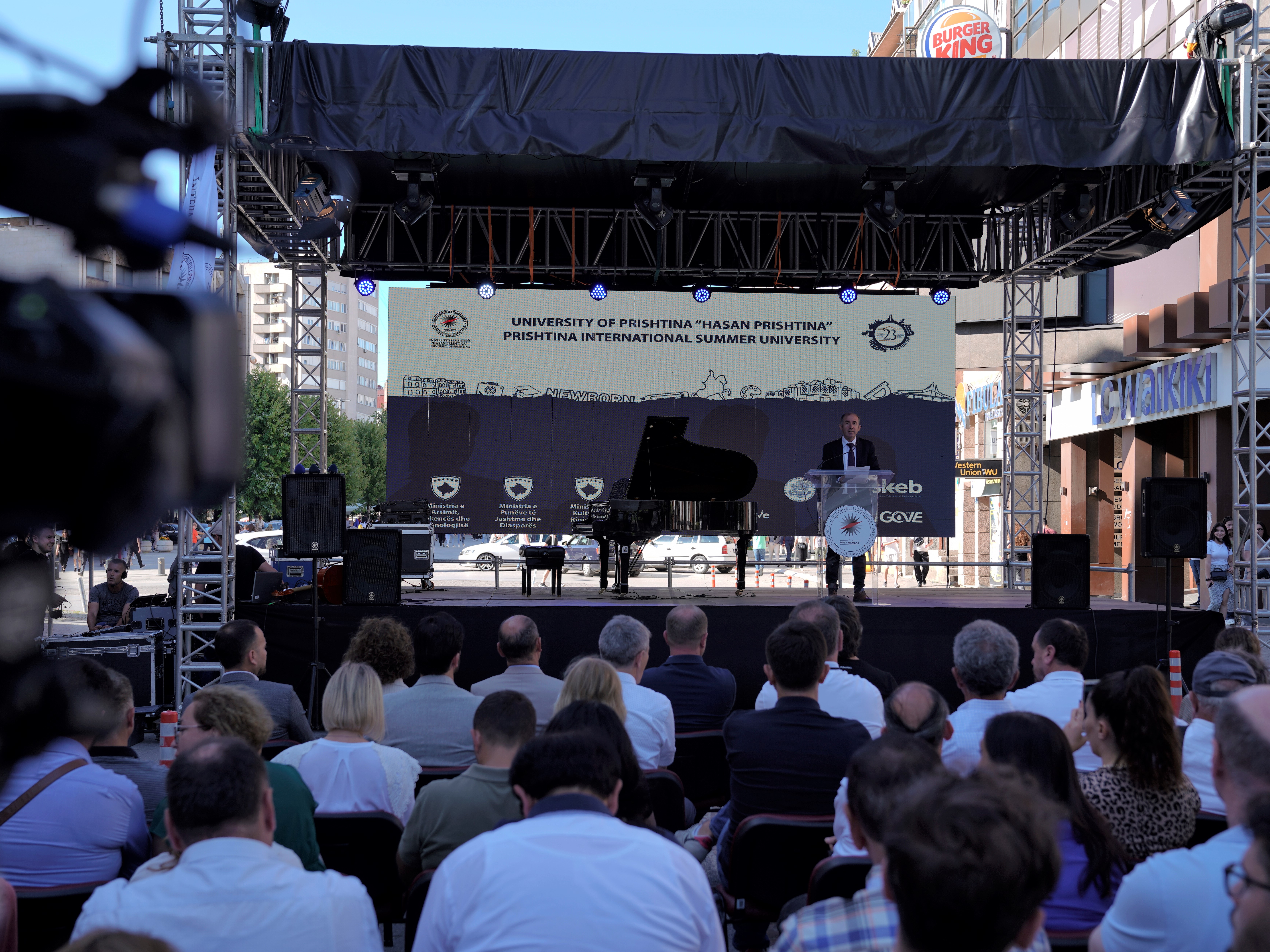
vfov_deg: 30.9
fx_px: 1724
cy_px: 478
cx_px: 630
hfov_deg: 40.4
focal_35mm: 47
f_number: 4.5
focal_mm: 43
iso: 50
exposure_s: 1/125
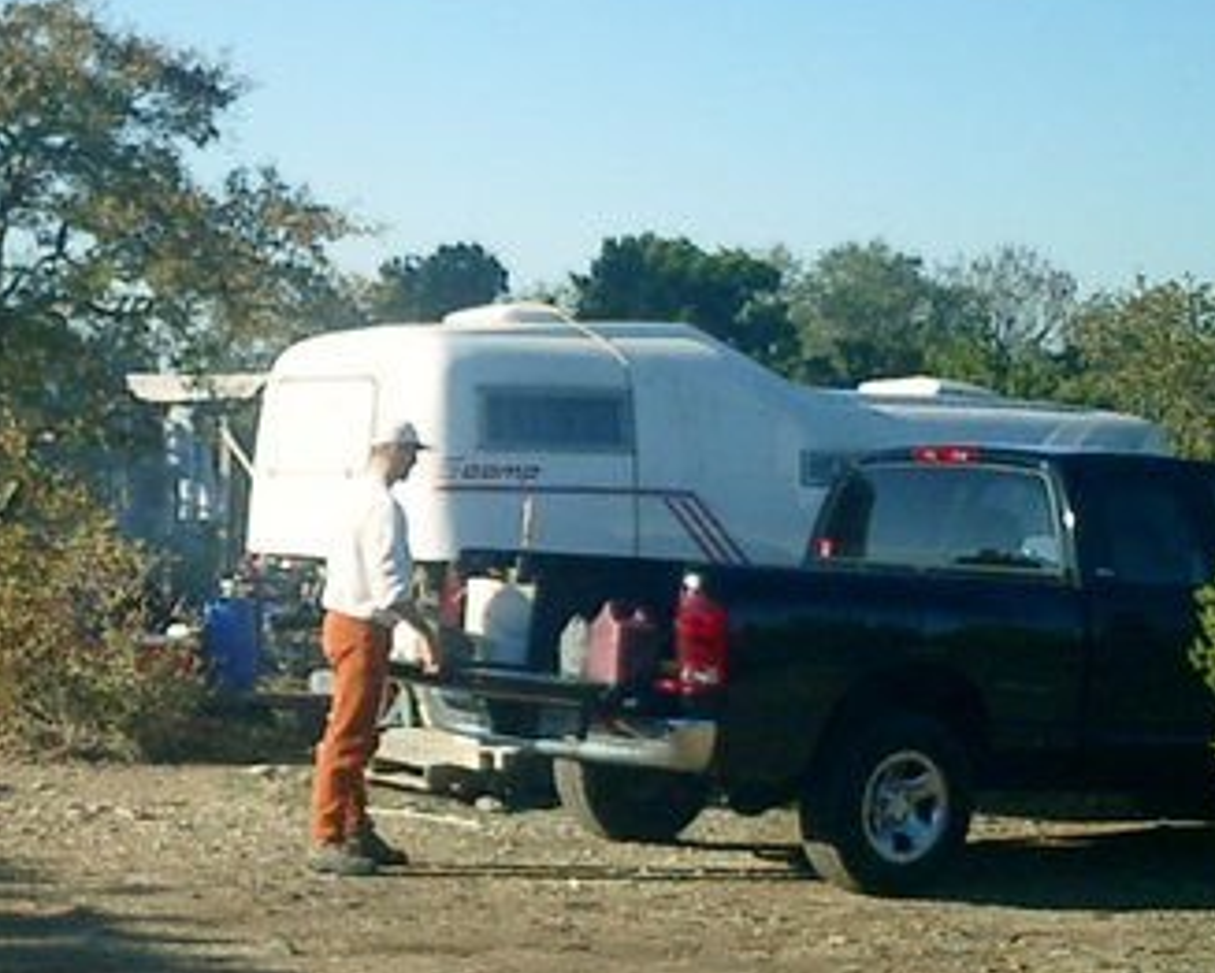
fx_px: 3094
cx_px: 193
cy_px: 642
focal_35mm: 86
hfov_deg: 21.8
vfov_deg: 17.8
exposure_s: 1/1000
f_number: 3.2
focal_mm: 7.5
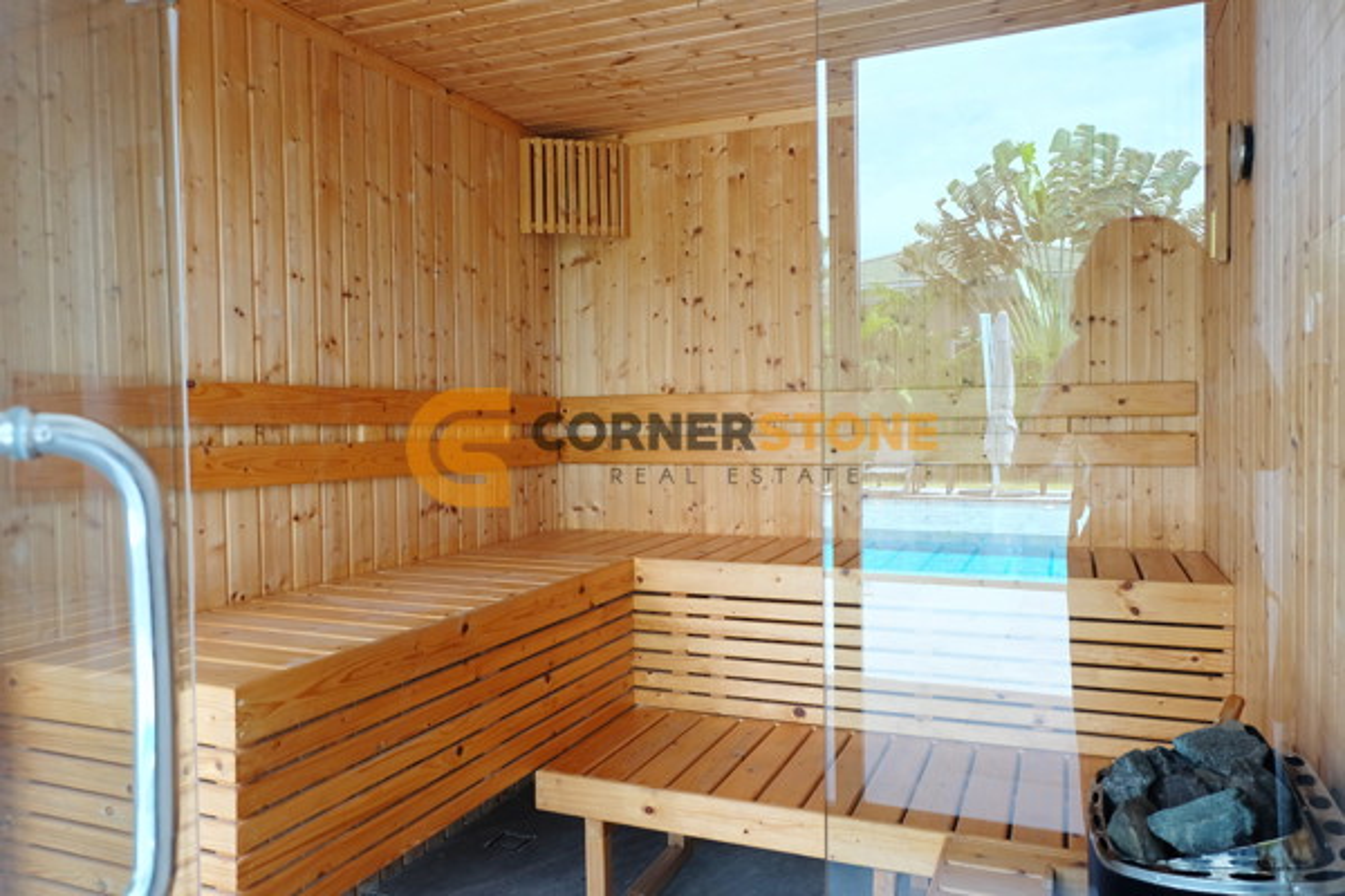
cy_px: 448
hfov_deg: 73.7
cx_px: 672
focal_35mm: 24
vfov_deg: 53.1
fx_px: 897
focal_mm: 16
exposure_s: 1/125
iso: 400
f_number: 4
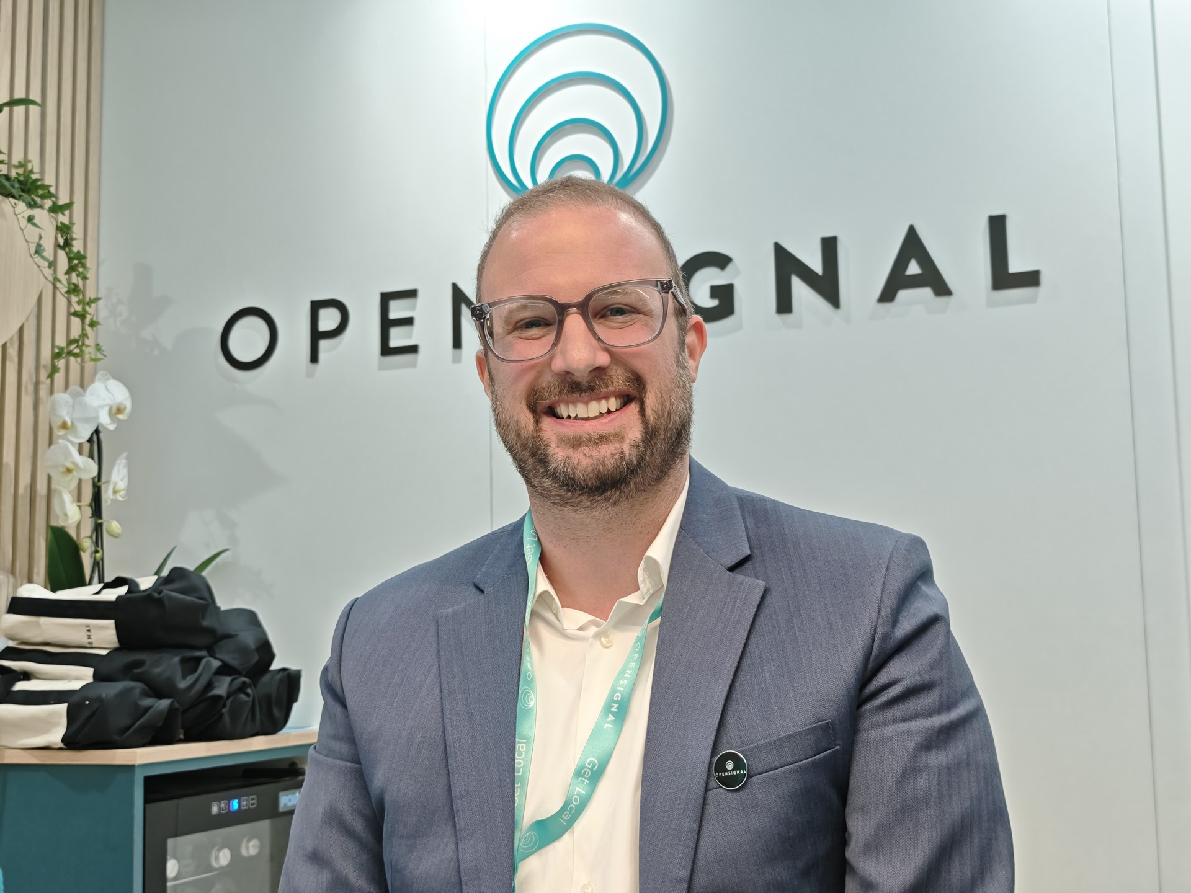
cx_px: 596
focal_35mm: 46
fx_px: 1583
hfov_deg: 41.2
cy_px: 446
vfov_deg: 31.5
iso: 125
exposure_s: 1/100
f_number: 1.63
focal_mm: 8.72
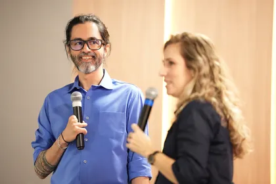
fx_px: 1533
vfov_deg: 6.9
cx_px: 138
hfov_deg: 10.3
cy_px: 92
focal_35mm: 200
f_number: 2.8
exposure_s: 1/200
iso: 6400
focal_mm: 200
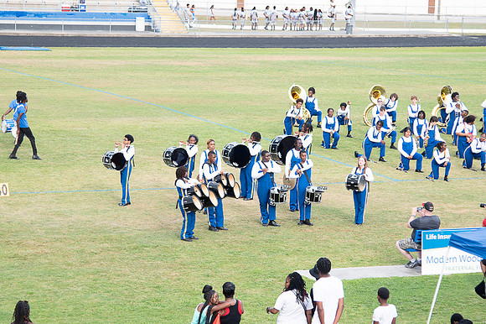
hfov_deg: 15.3
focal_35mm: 134
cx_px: 239
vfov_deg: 10.2
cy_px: 202
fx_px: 1812
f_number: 4
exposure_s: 1/200
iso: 100
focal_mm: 78
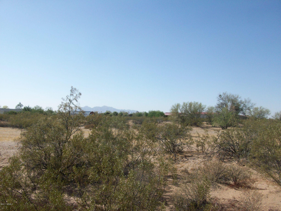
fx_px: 276
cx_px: 140
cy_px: 106
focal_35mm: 34
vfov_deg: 41.8
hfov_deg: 54.0
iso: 64
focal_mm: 5.7
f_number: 5.5
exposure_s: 1/379
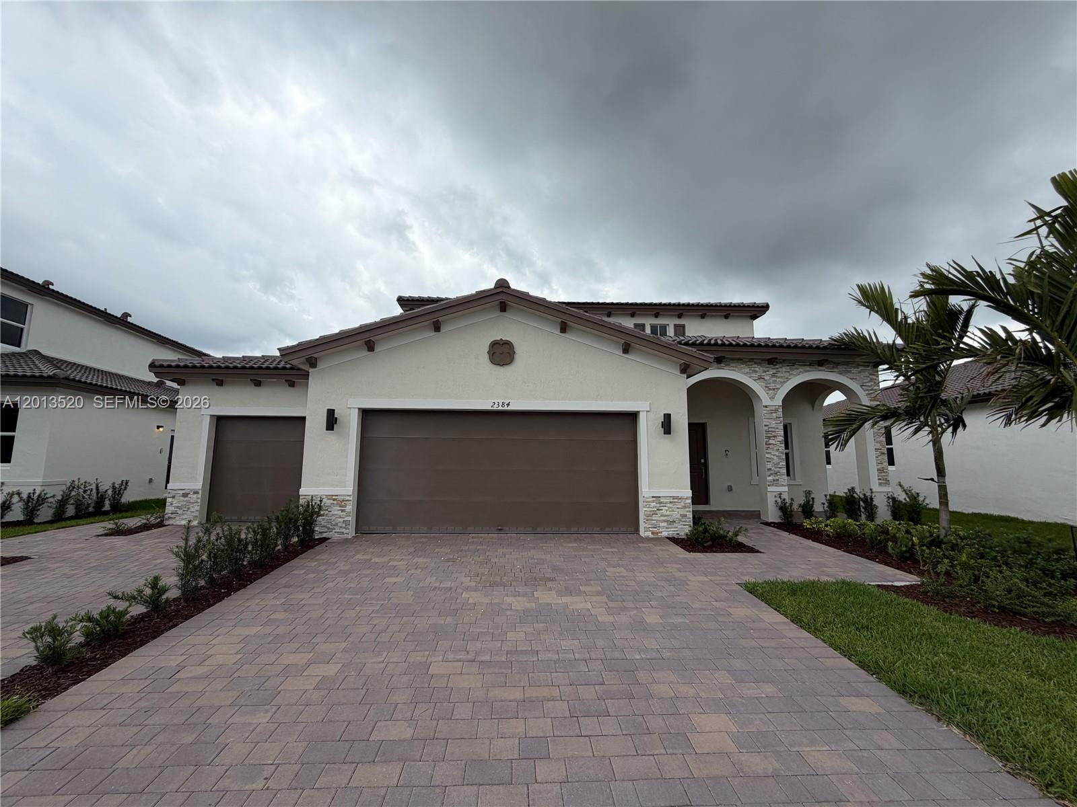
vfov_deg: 85.7
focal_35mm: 14
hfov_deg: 102.1
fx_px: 436
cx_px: 538
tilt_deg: +8.1
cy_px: 404
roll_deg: +0.2
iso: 20
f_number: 2.2
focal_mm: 2.22
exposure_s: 1/1017
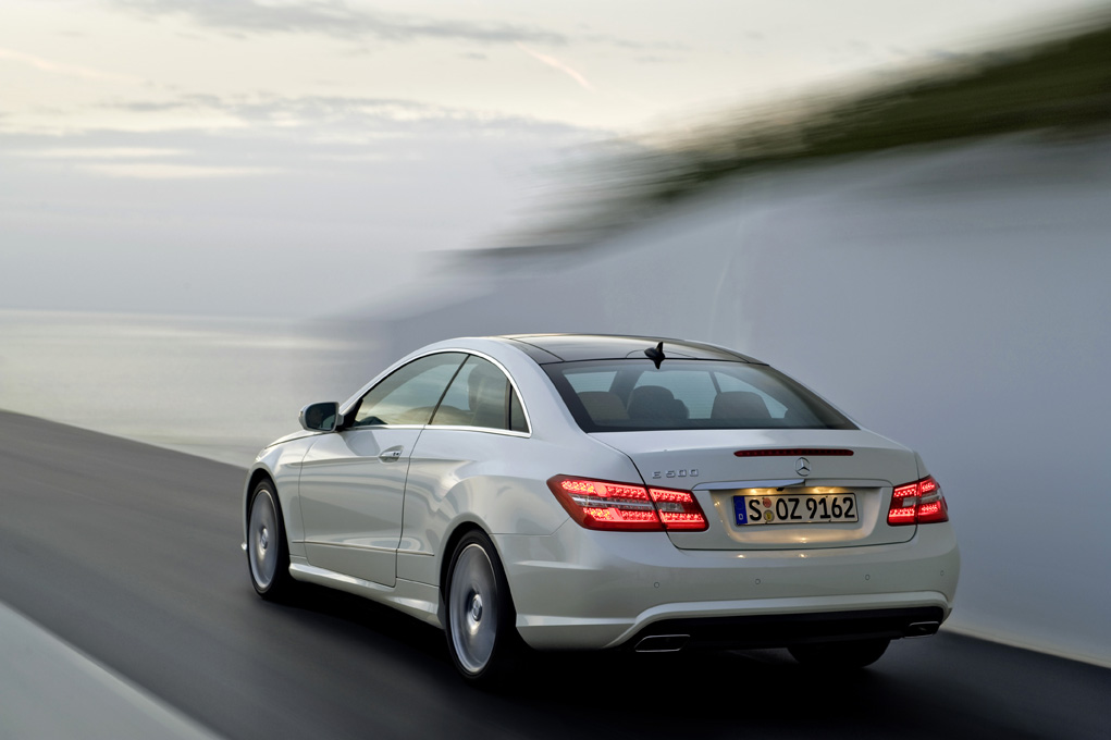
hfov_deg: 28.9
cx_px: 556
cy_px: 370
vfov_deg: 19.4
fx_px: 2159
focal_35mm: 70
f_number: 8
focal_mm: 70
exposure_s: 15
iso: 100
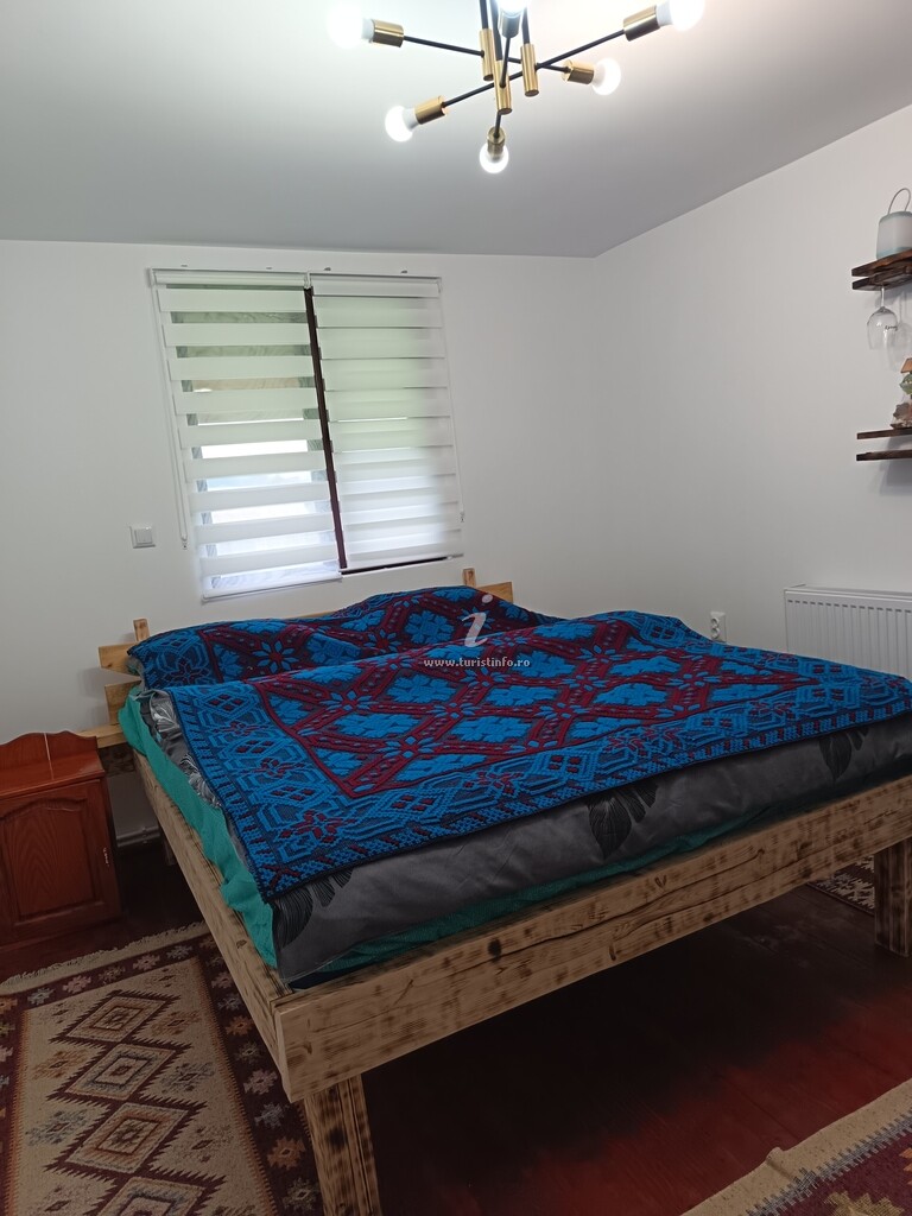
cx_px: 456
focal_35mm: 24
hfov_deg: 56.8
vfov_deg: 71.6
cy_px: 608
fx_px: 843
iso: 603
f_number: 1.75
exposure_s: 1/60
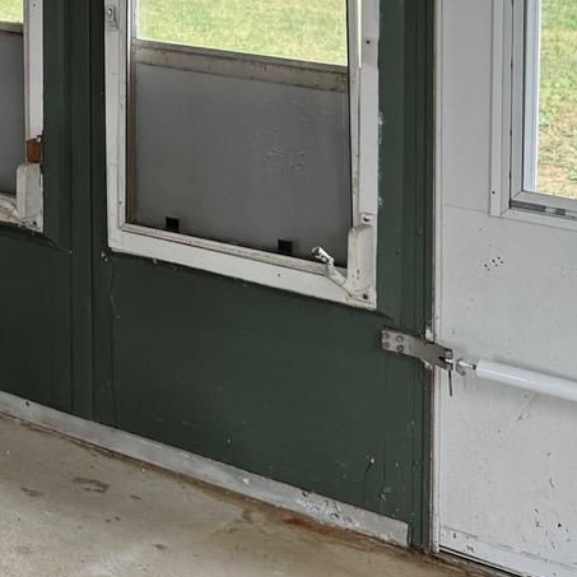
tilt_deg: -4.2
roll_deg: +0.5
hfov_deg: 16.5
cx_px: -287
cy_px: -140
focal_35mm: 96
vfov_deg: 17.2
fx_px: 1810
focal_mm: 6.76
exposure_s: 1/120
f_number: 1.78
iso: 80
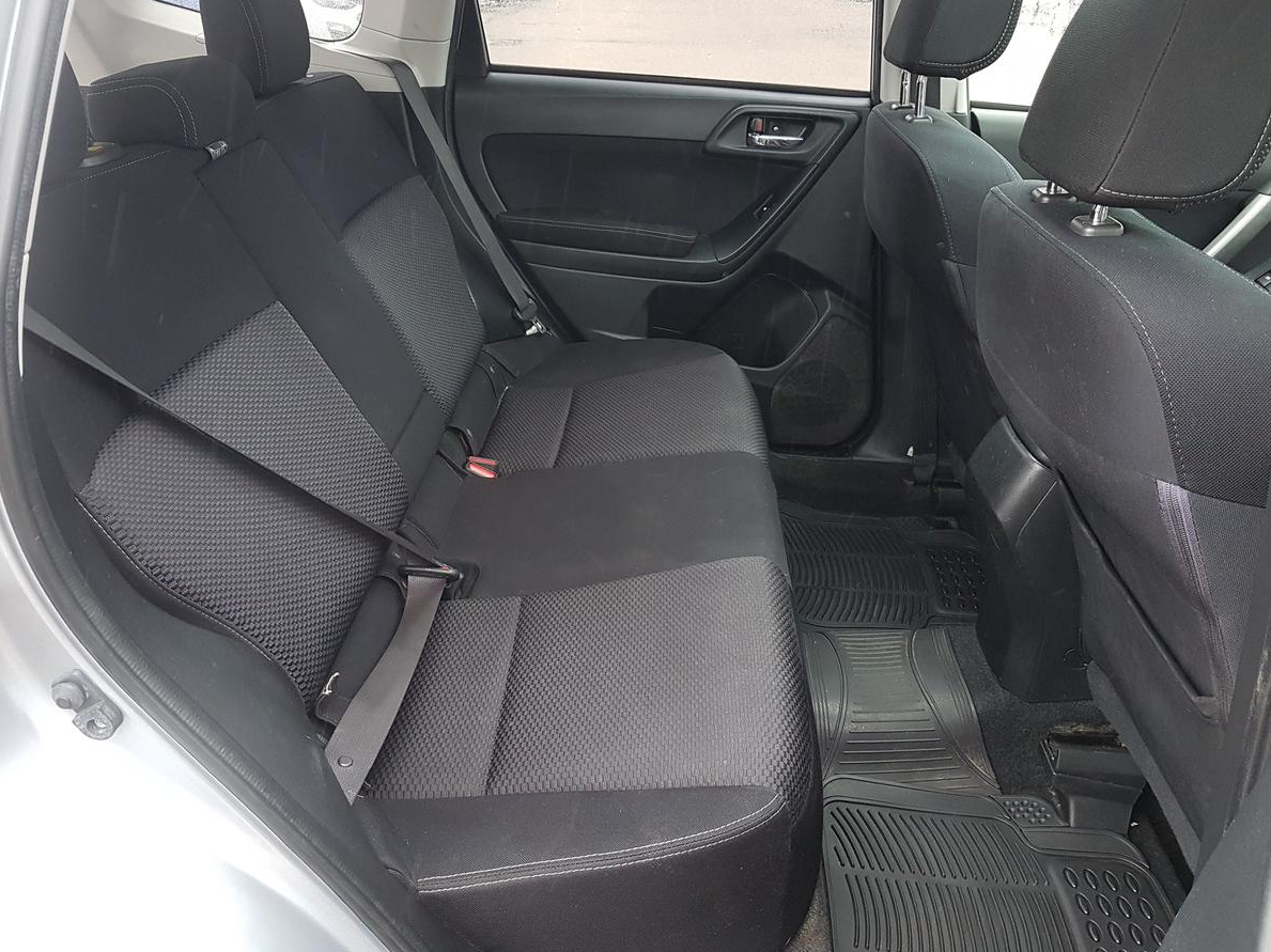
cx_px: 619
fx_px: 1028
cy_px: 442
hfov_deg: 63.4
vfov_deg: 49.7
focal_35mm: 28
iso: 125
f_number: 1.7
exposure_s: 1/50
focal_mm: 4.2
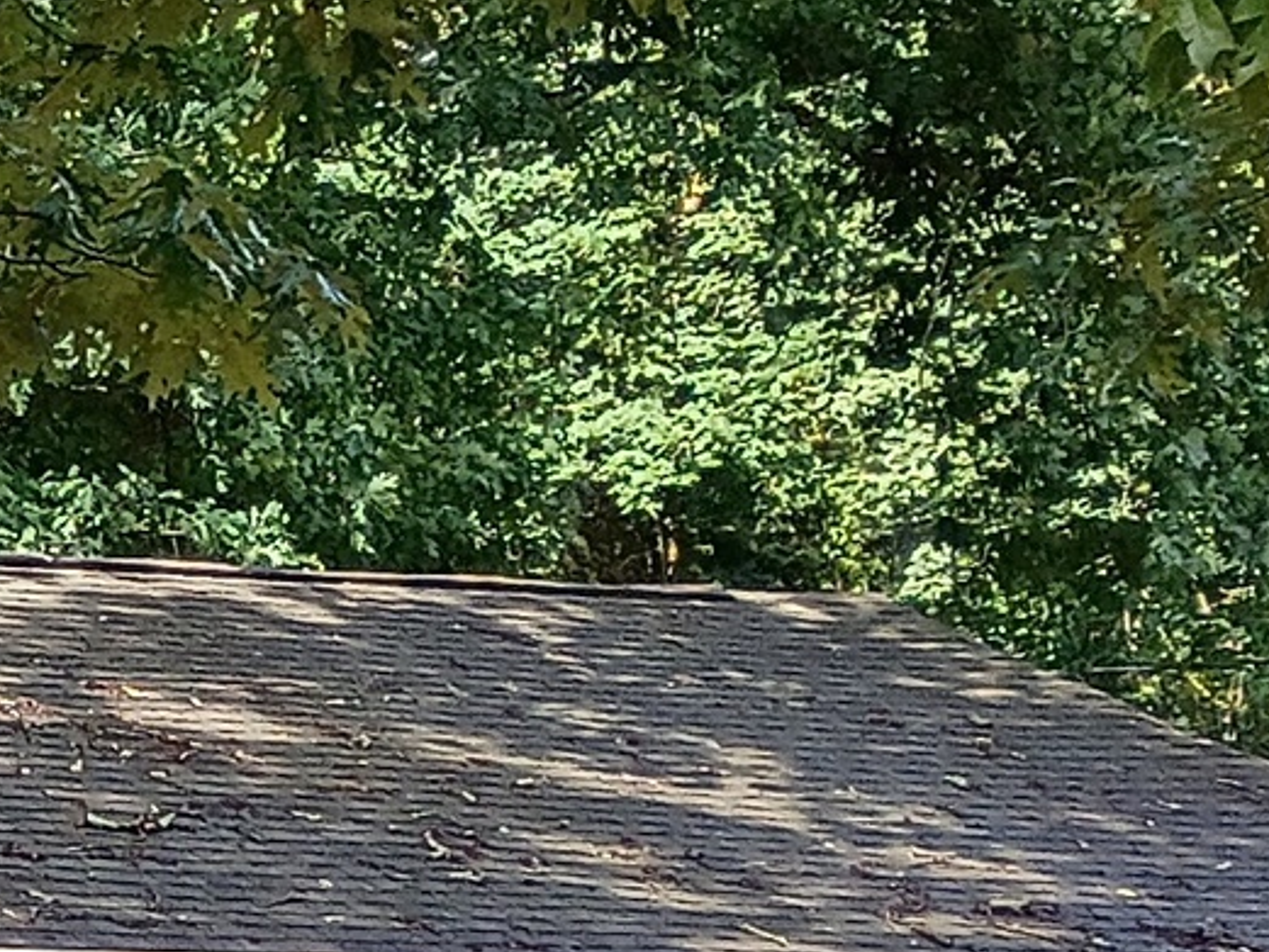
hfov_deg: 10.2
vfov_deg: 8.5
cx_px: -1676
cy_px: 1320
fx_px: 6270
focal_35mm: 171
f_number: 1.8
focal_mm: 4.27
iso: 100
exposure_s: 1/212
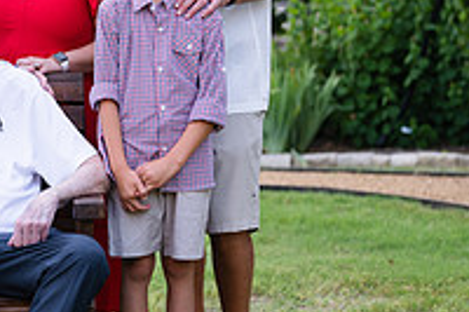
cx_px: 42
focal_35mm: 145
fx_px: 1887
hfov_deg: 14.0
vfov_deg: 9.4
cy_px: 128
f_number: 2
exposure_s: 1/320
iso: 160
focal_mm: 50
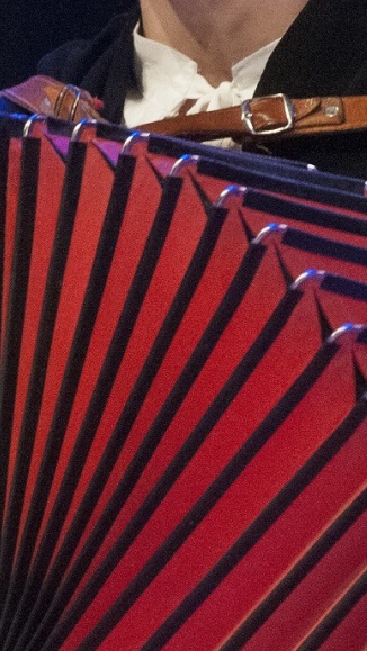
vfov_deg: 2.2
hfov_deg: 1.2
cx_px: 46
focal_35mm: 980
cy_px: 428
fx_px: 16942
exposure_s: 1/125
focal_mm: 200
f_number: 5
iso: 2000
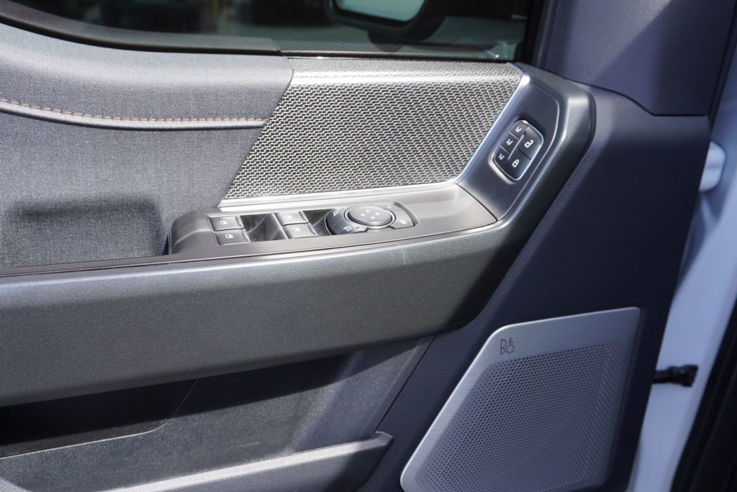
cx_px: 368
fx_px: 614
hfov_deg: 61.9
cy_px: 246
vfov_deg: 43.7
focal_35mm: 30
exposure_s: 1/100
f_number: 5
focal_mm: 20
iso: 100
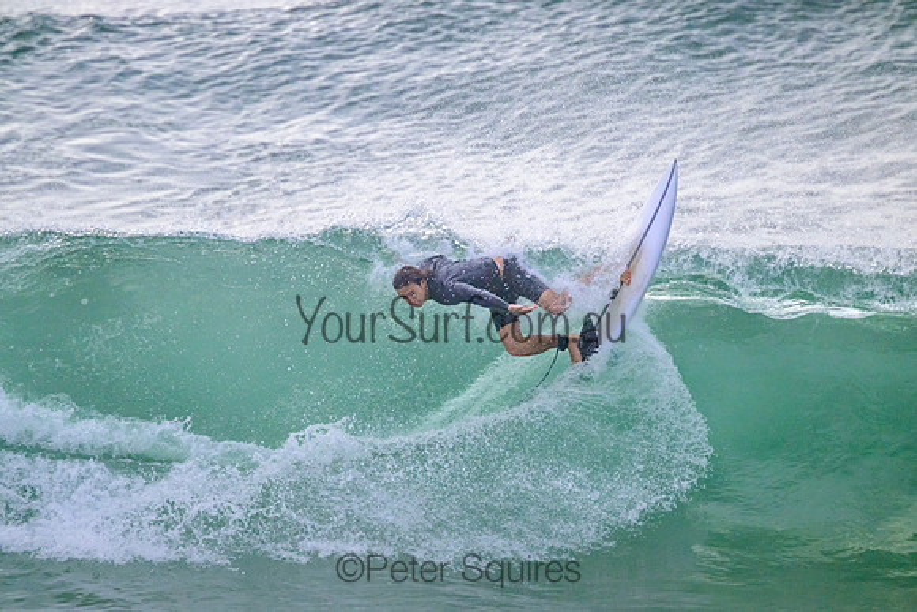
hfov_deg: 2.6
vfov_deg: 1.7
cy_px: 306
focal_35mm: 800
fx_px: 20382
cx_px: 458
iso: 3200
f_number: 11
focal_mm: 800
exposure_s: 1/2000
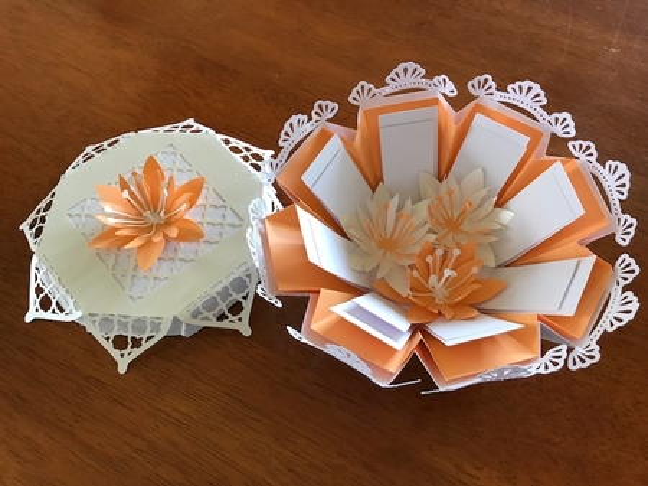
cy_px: 243
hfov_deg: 63.5
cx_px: 324
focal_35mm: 28
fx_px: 524
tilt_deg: -62.6
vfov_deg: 49.7
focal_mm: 3.99
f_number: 1.8
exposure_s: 1/25
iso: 40
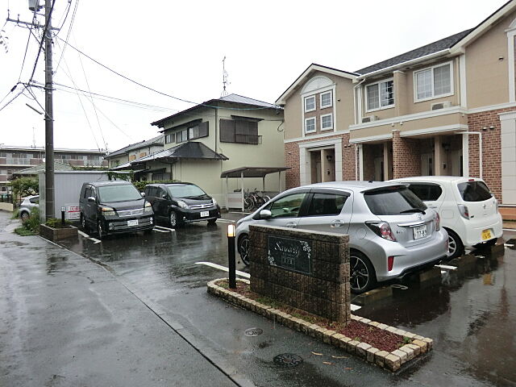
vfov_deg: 56.8
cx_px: 258
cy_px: 194
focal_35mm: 24
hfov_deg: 71.6
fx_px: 358
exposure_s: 1/80
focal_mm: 4.3
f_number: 3.2
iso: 80
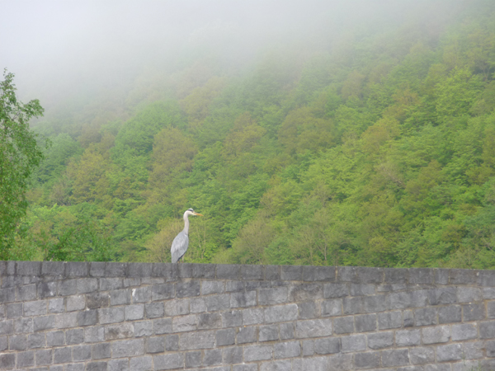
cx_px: 248
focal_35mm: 189
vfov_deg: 7.9
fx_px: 2703
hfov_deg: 10.5
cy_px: 186
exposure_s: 1/100
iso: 100
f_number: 4.8
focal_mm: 32.3
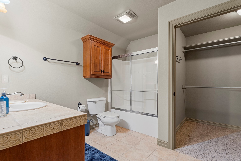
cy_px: 81
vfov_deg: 70.4
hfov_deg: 93.3
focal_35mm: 17
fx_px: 114
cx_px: 120
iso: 200
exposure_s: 1.3
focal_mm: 16
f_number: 8
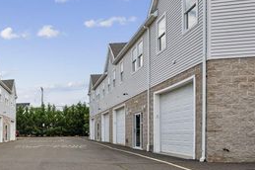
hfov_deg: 53.3
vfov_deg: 44.6
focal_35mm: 29
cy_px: 101
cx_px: 13
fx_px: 205
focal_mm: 15
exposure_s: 1/2000
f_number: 7.1
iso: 500
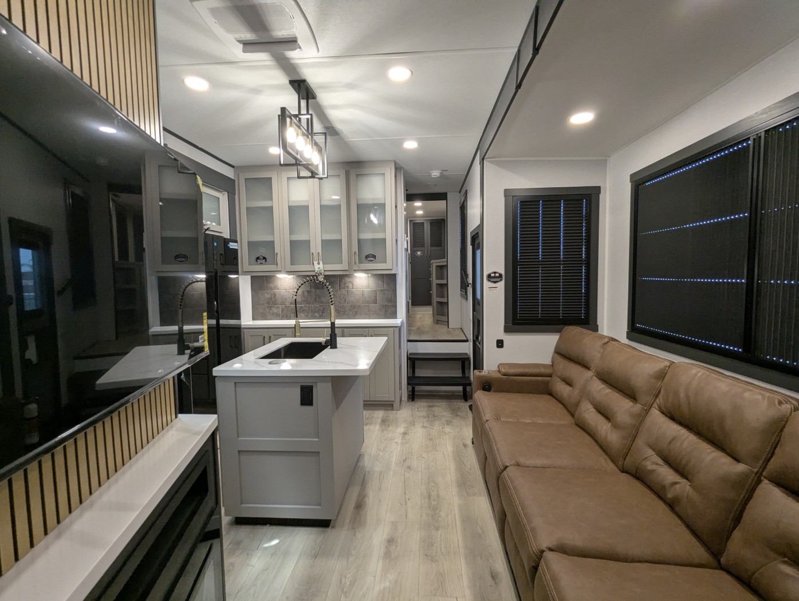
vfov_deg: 78.2
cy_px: 300
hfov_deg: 94.4
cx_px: 400
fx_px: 370
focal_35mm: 16
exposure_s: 1/62
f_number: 2.2
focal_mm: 2.35
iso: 188
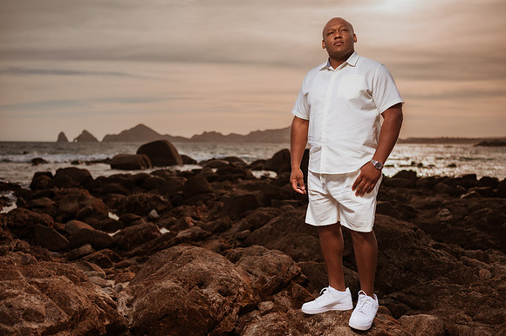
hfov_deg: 53.7
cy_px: 168
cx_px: 253
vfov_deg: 37.2
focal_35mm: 36
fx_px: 500
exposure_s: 1/8000
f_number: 1.8
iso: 80
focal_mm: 35
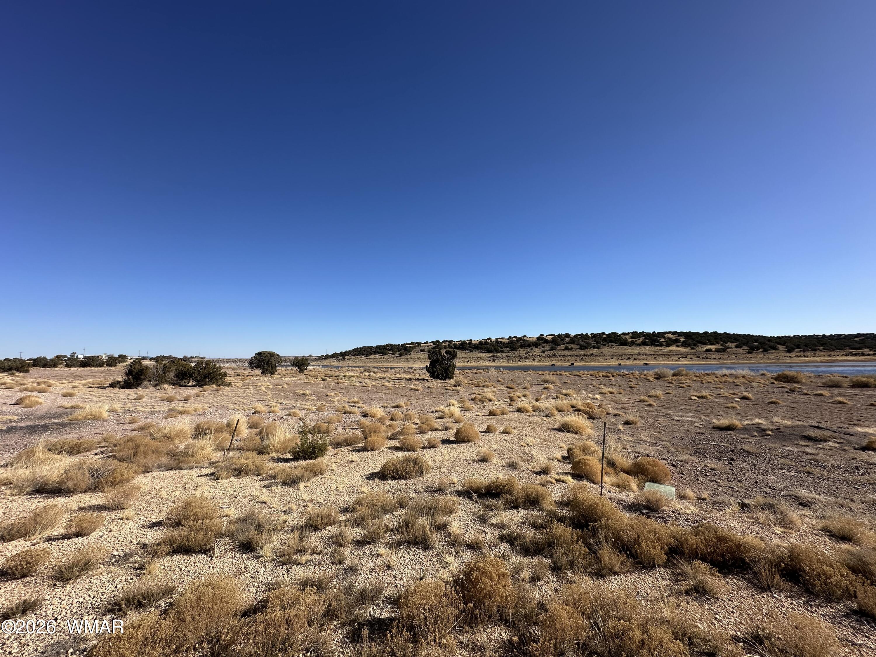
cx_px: 438
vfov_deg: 85.7
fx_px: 354
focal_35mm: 14
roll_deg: +0.4
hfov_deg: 102.1
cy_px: 328
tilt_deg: +5.4
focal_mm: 2.22
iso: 50
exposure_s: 1/2564
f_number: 2.2
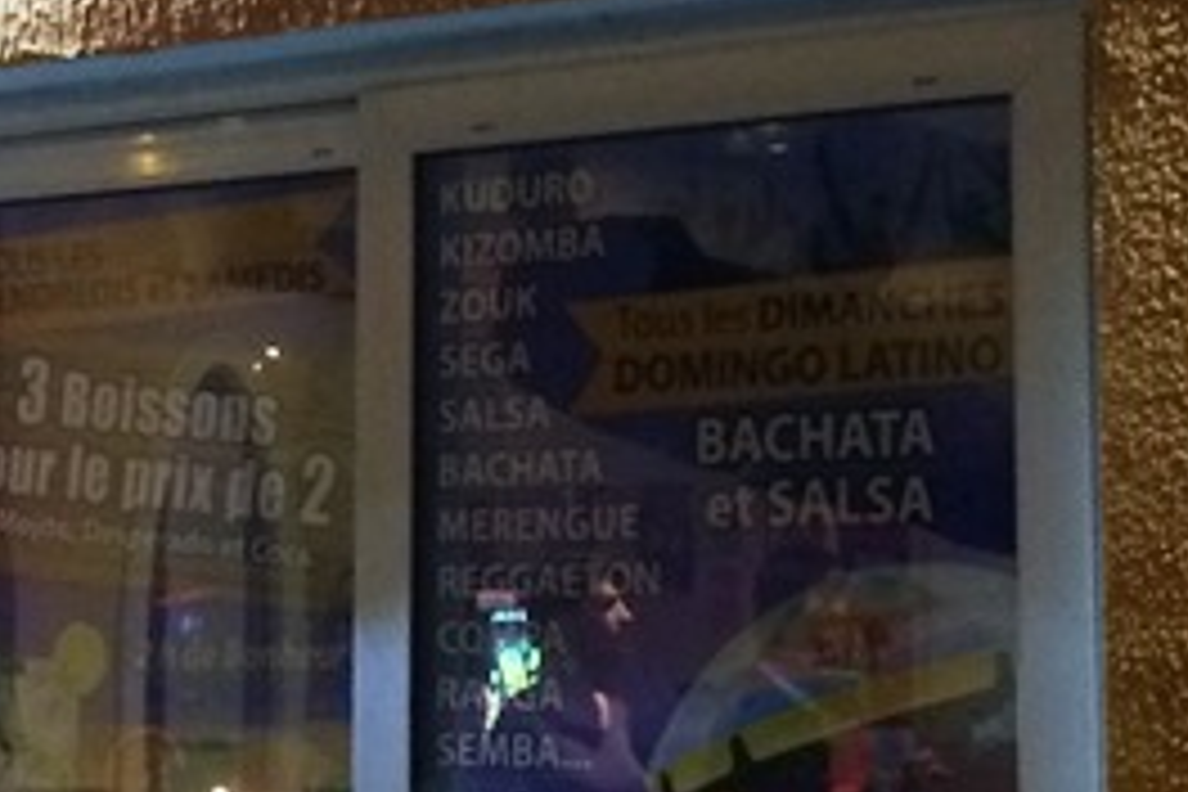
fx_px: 3861
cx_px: 284
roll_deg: -0.4
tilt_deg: +8.3
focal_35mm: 117
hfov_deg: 17.4
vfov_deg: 11.7
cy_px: 220
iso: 320
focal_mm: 4.15
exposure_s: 1/20
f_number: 2.2
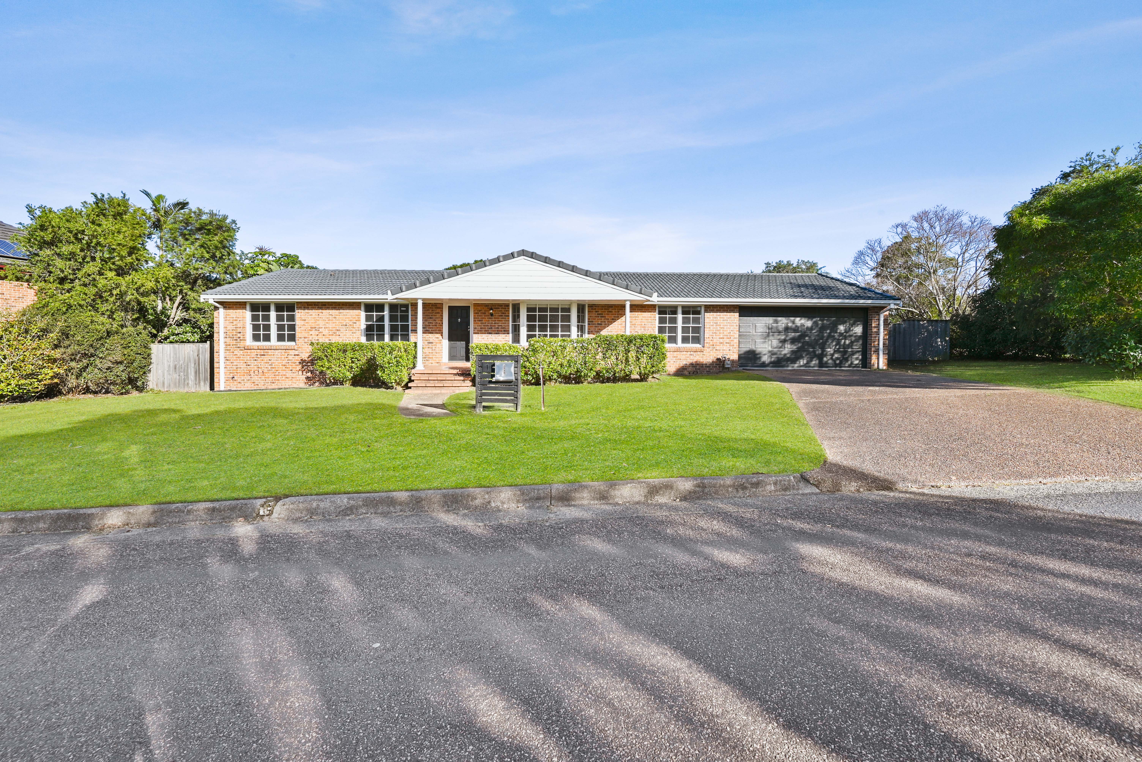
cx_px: 571
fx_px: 444
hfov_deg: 104.2
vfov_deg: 81.3
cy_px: 381
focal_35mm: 14
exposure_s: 1/50
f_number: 6.3
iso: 100
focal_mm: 14
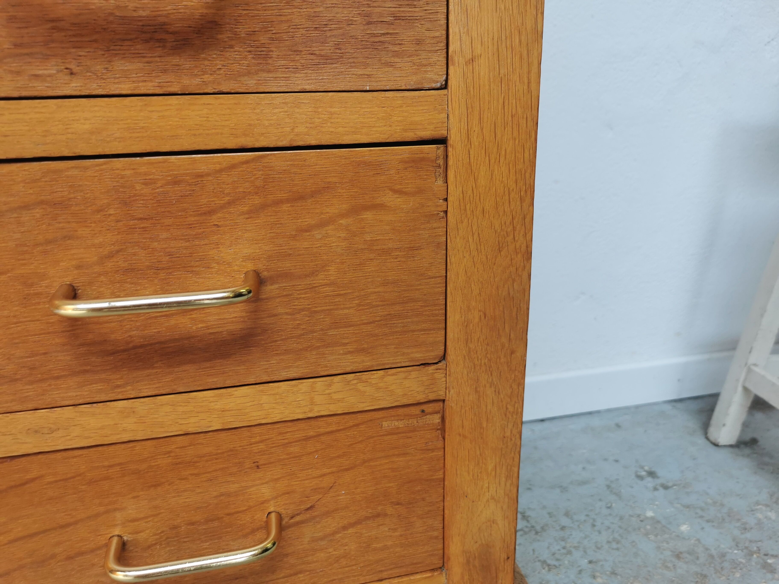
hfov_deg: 65.3
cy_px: 292
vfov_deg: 51.4
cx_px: 390
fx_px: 608
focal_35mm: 27
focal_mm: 5.58
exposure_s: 1/126
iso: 50
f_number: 1.8
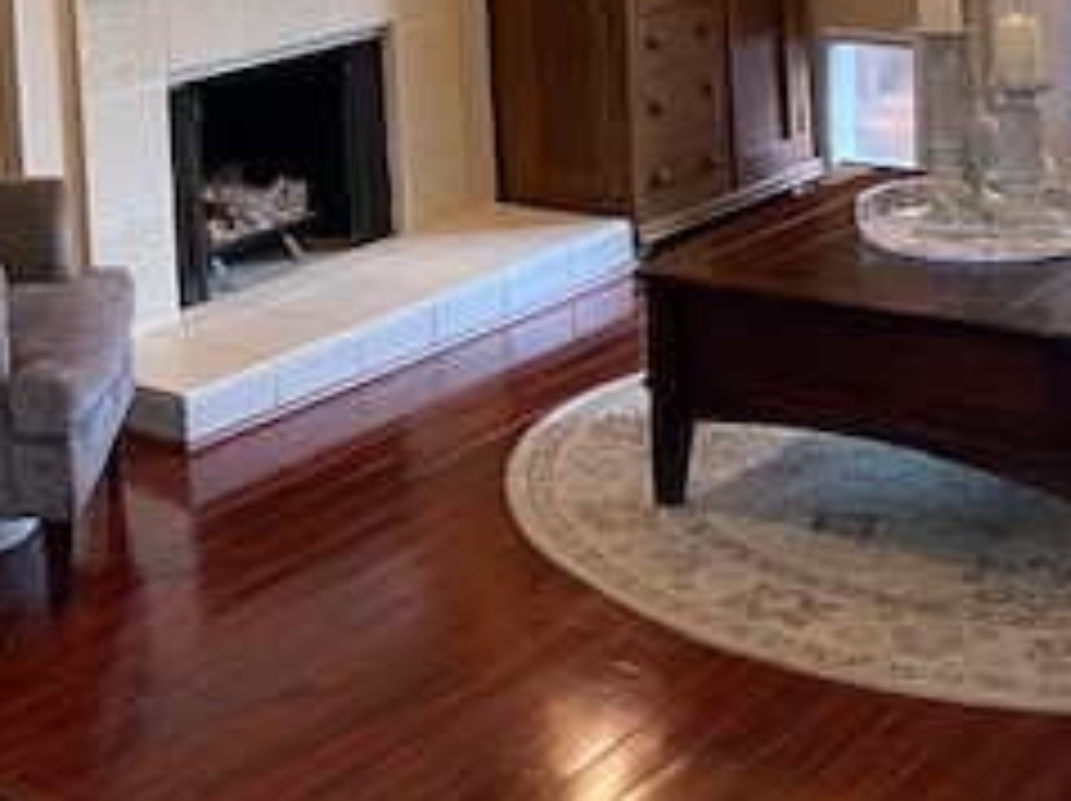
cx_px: 63
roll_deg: +3.8
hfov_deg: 26.6
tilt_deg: -3.4
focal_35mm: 70
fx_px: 2164
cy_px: -94
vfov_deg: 20.0
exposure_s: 1/60
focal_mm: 4.25
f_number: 1.8
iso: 160
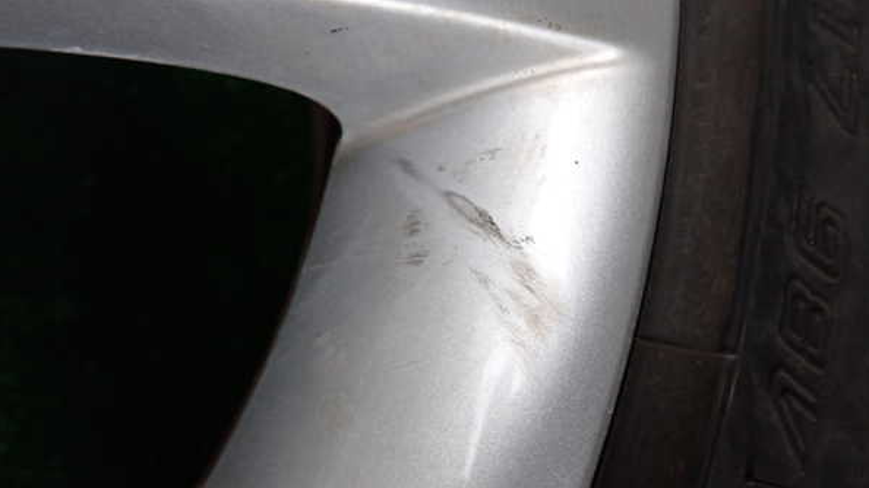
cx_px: 436
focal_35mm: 33
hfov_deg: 59.5
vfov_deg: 35.6
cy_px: 257
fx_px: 760
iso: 400
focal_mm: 5.4
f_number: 3.2
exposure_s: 1/640
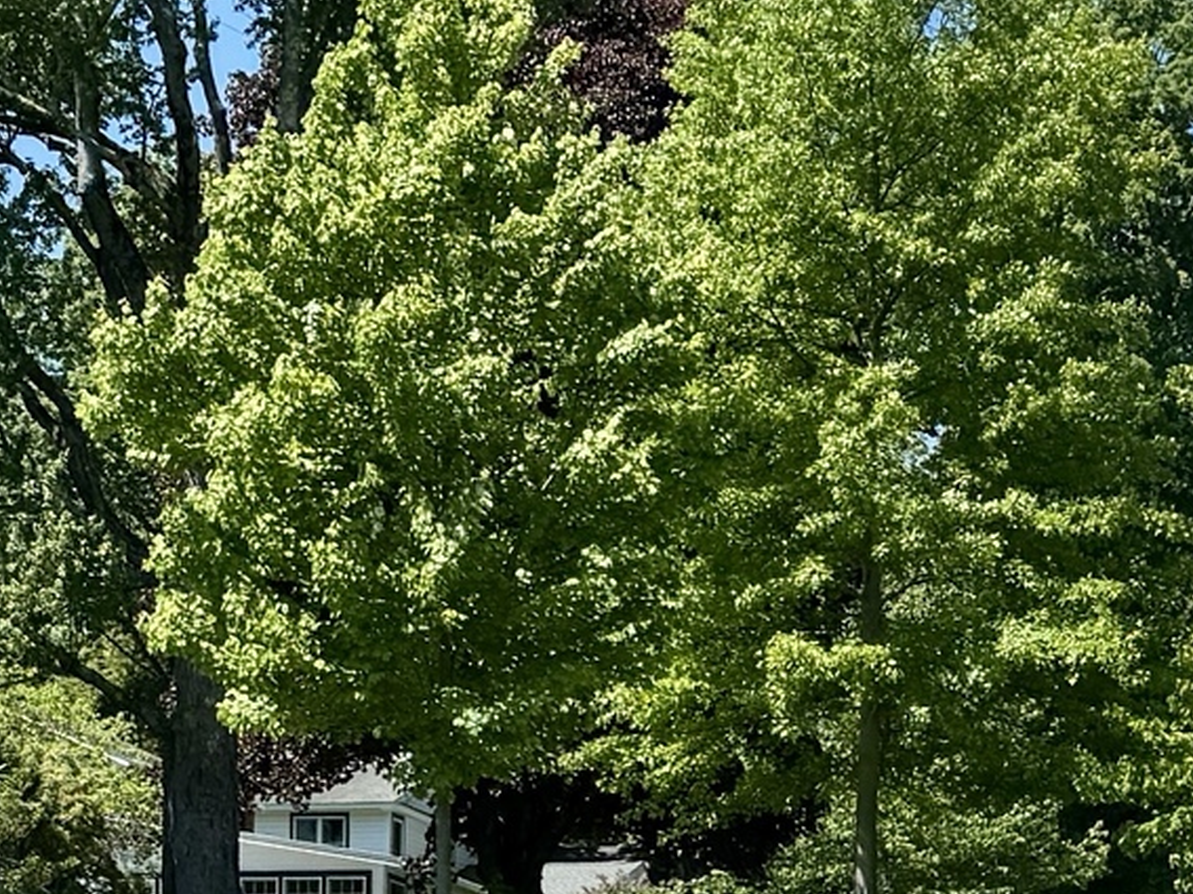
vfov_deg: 11.0
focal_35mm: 130
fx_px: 4479
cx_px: 787
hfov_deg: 15.1
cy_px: 1300
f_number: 1.78
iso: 80
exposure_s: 1/2833
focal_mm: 6.76
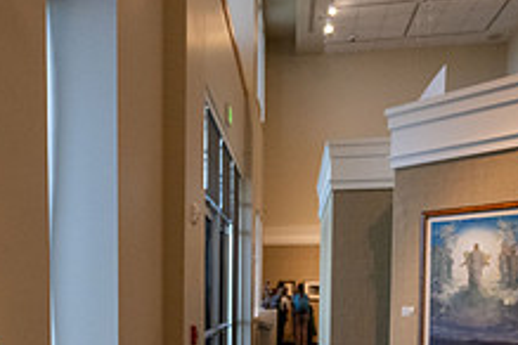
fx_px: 590
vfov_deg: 30.5
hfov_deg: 47.0
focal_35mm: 41
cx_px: 199
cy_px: 339
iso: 3200
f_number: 4
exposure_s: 1/200
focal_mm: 15.5
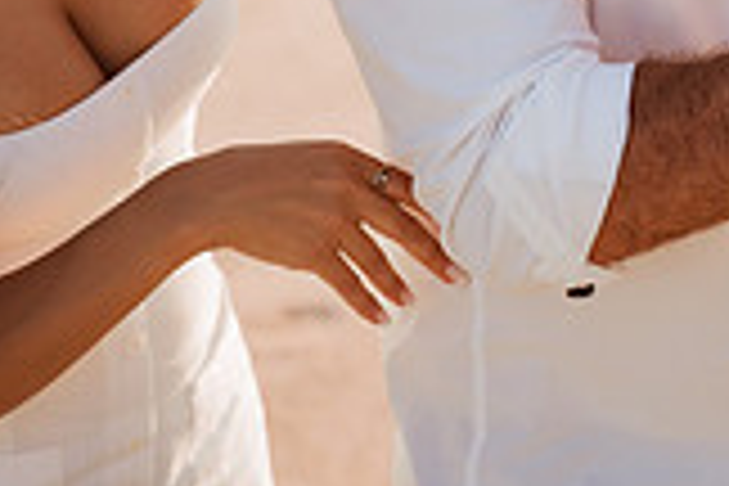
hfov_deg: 15.2
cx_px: 572
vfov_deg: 9.8
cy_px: -317
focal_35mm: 134
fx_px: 2713
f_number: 1.8
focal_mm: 35
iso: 100
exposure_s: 1/3200
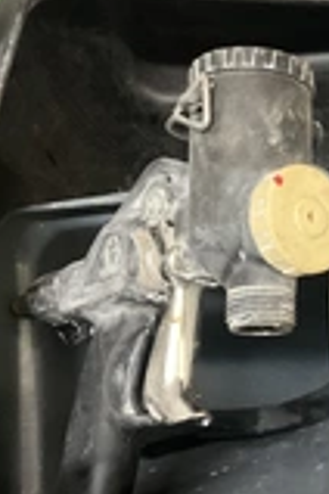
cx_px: 394
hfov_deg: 17.1
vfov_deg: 26.6
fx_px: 1042
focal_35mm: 76
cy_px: 267
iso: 400
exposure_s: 1/30
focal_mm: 3
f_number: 1.8
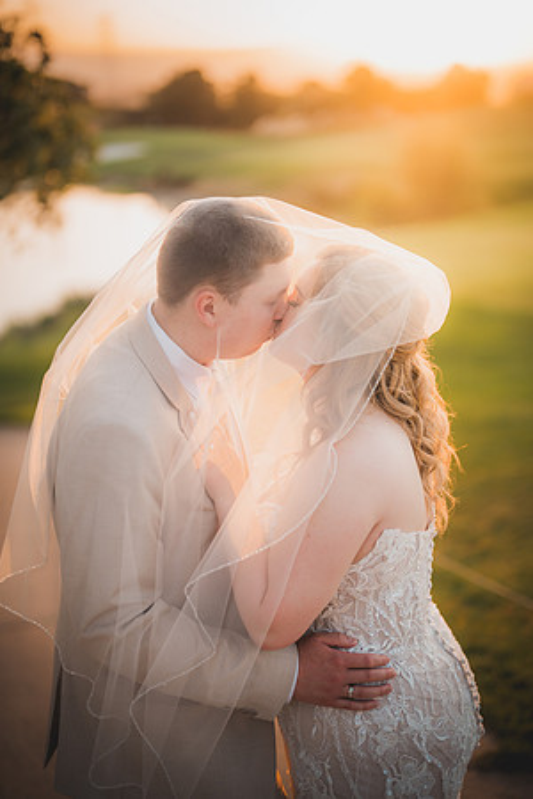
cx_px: 266
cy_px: 400
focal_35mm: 50
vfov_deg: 39.6
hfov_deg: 27.0
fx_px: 1110
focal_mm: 50
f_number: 1.2
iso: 125
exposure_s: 1/400
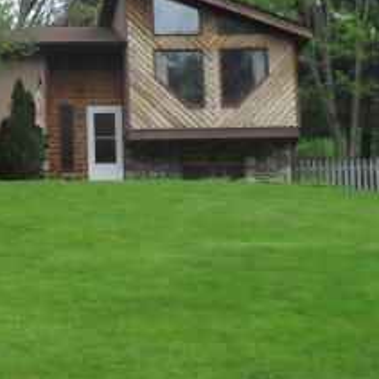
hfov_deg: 19.7
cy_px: 117
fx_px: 1053
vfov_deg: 20.3
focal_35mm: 85
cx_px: -14
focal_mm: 6.3
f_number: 3.2
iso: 100
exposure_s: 1/500
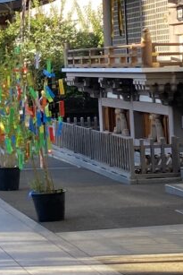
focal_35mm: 141
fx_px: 1074
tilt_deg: +3.4
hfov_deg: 9.3
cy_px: 43
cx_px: -130
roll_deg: +2.6
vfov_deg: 14.4
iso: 32
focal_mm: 4.25
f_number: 1.8
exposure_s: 1/237
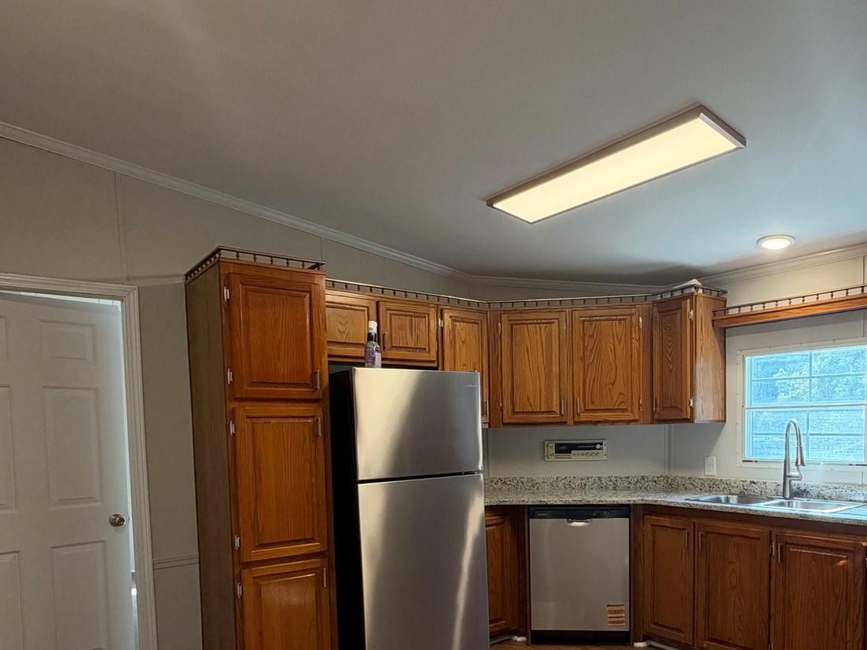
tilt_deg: -3.1
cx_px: 510
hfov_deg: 66.8
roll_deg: +1.4
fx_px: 651
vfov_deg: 51.4
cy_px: 464
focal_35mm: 26
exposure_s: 1/120
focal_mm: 2.22
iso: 320
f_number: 2.2
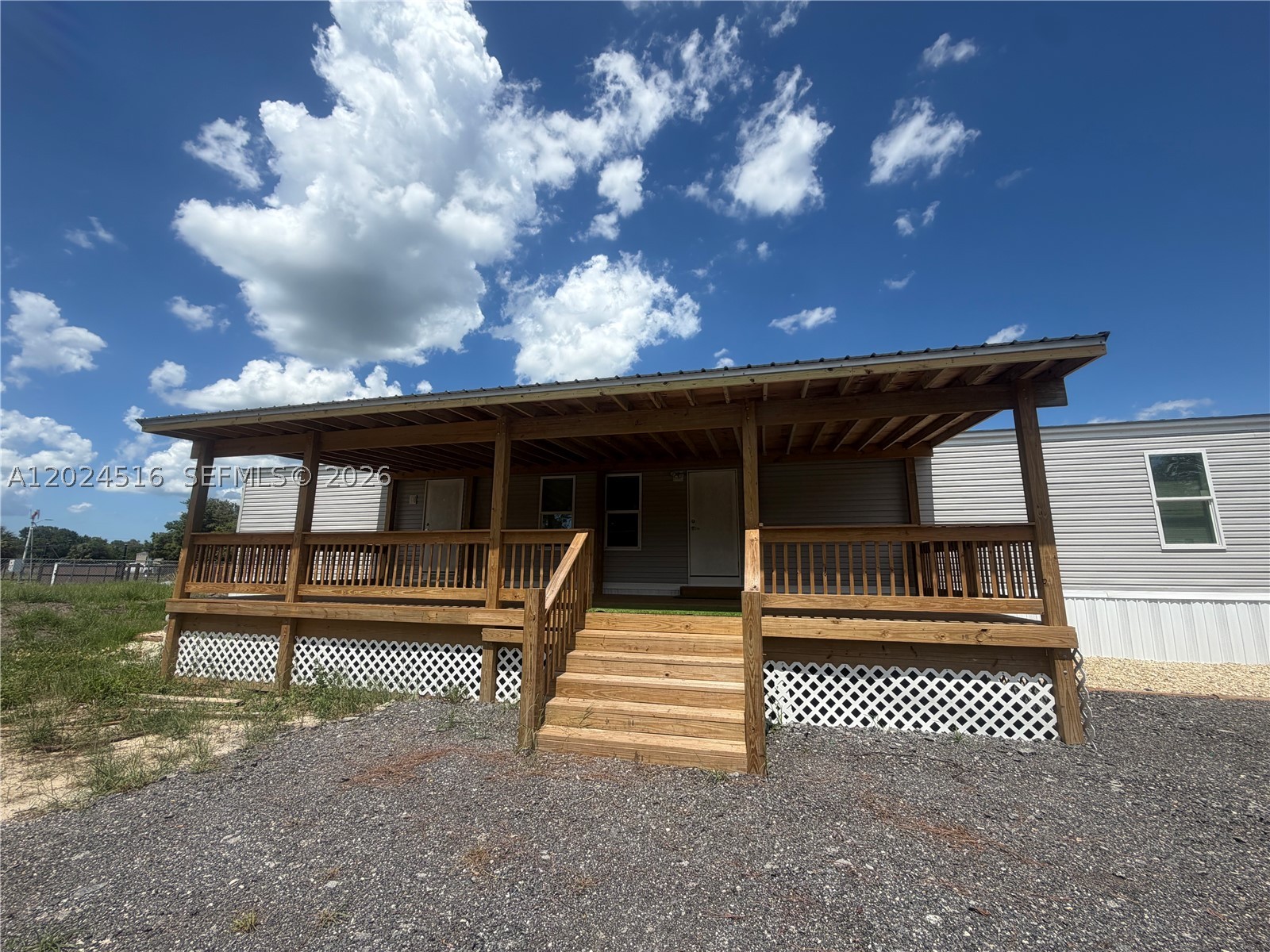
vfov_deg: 85.7
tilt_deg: +10.2
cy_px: 476
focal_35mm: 14
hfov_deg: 102.1
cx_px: 635
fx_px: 514
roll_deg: -1.2
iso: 20
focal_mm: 2.22
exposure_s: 1/1050
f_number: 2.2
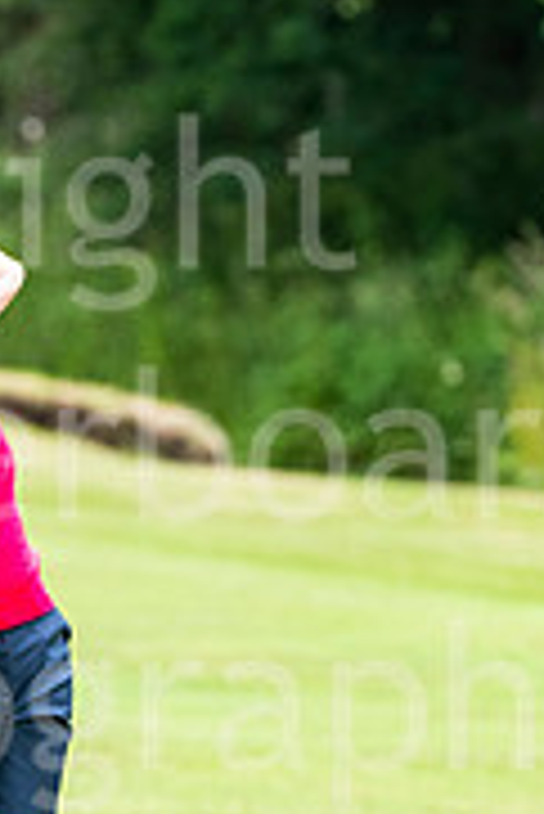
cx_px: 76
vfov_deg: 3.2
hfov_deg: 2.2
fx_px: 14478
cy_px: 488
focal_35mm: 640
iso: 800
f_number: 4.5
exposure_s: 1/1250
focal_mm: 200
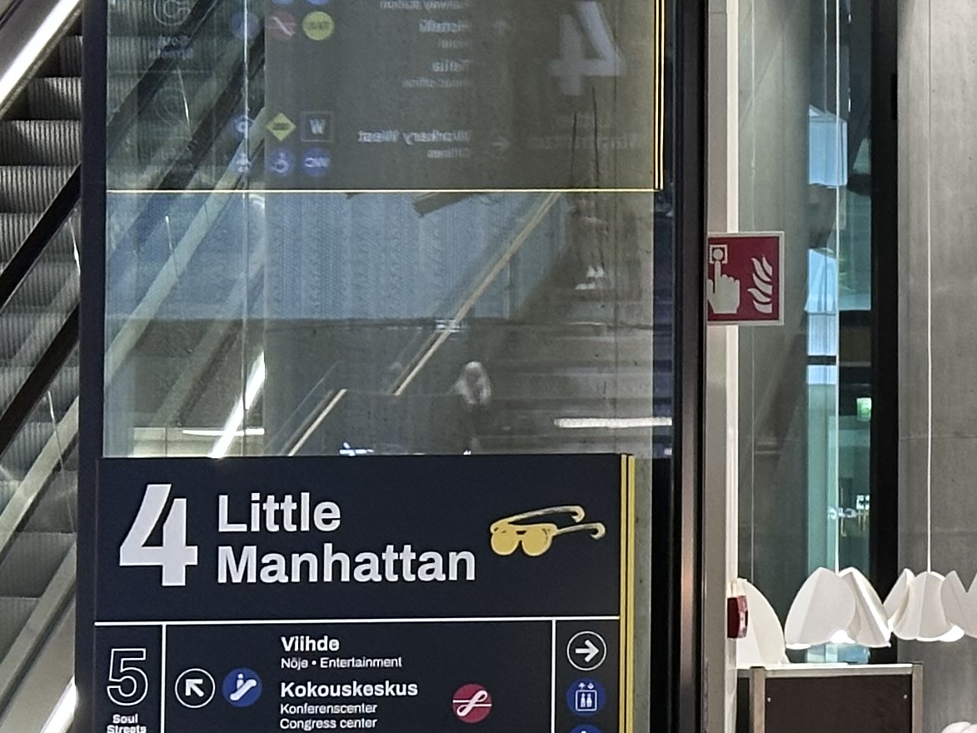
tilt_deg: +2.5
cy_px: 332
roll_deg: +0.5
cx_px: 1599
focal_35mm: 165
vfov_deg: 9.0
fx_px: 4657
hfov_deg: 11.3
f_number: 1.78
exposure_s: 1/50
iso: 125
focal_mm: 6.86
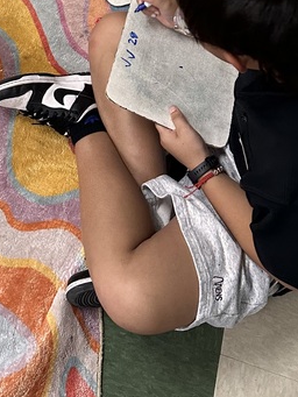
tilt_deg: -54.0
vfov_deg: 24.9
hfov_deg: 20.1
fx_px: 826
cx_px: 44
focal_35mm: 72
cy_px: -51
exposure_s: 1/60
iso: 250
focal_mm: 6.86
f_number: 1.78
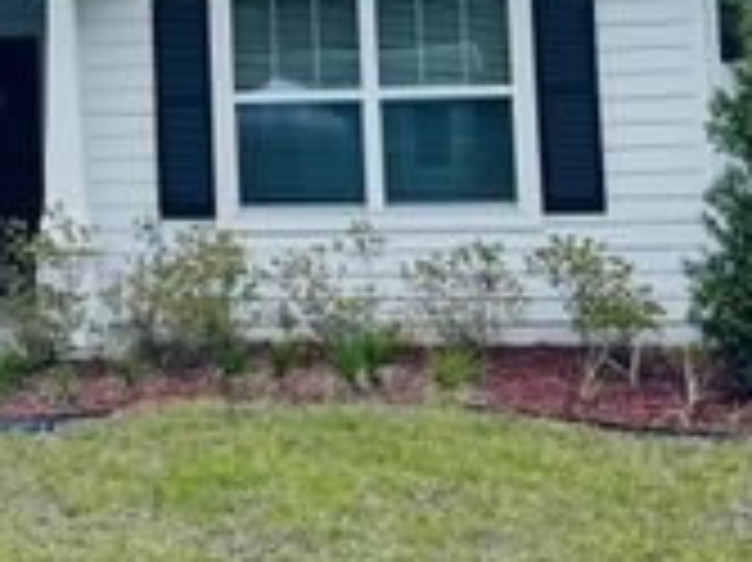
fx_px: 1628
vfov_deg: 19.0
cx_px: 27
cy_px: -11
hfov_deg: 25.0
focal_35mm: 75
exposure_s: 1/4525
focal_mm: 5.1
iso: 32
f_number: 1.6
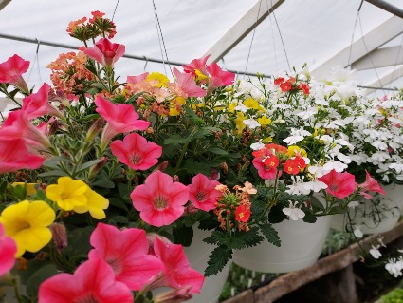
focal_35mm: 24
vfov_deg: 56.8
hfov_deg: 71.6
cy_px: 152
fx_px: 279
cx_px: 202
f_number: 1.8
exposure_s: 1/363
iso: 40
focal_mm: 4.6
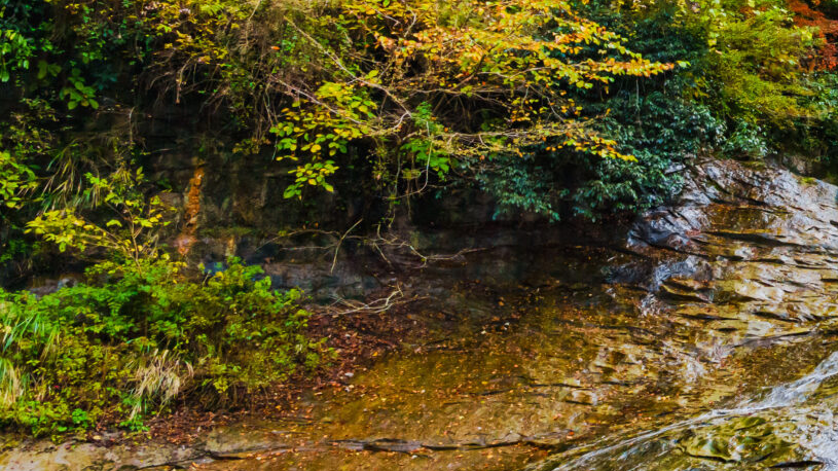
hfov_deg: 22.1
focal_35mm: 79
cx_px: 1267
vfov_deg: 14.8
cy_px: -85
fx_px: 1755
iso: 400
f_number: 10
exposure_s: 1/60
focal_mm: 24
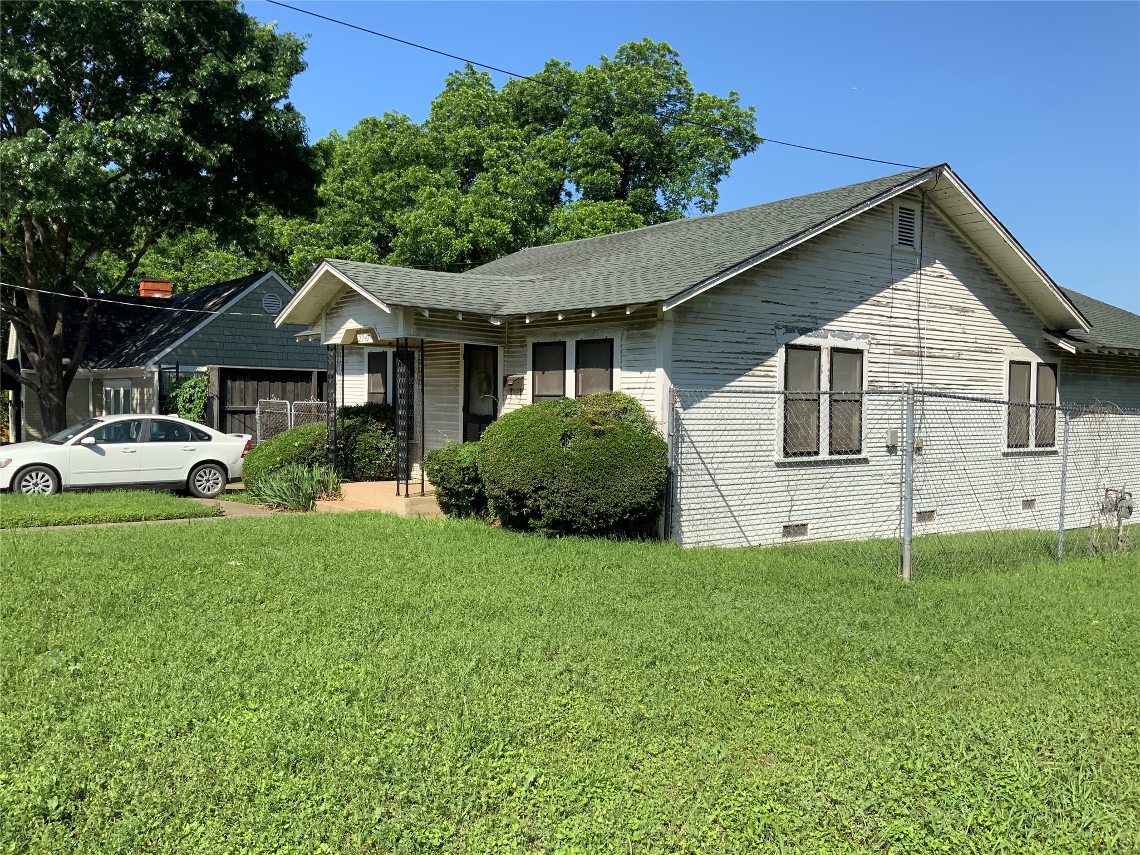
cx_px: 570
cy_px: 428
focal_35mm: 29
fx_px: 955
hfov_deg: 61.7
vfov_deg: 48.2
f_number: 1.8
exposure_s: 1/1786
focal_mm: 3
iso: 16
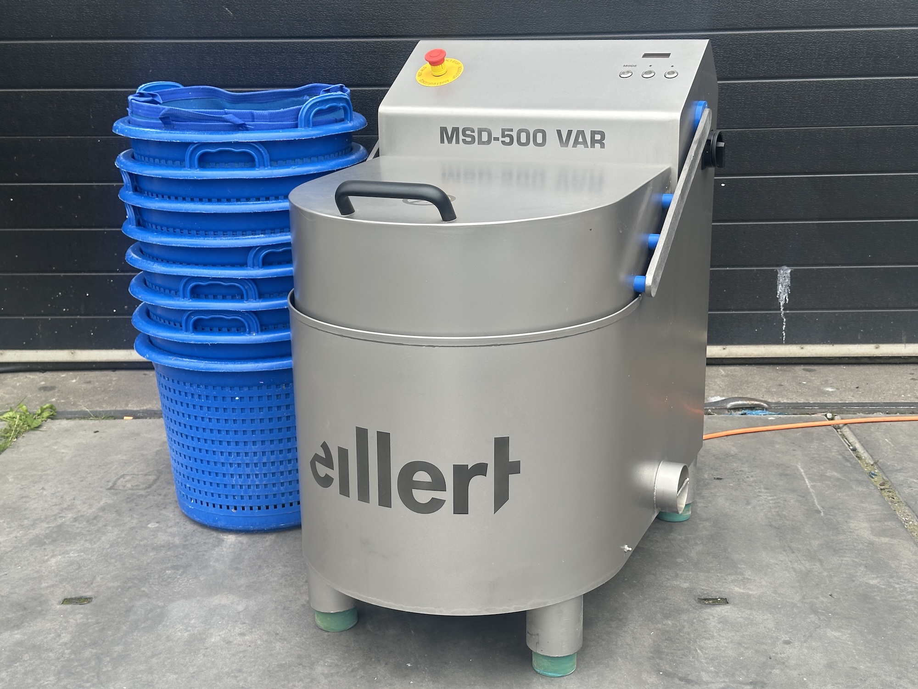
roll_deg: +1.9
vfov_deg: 30.3
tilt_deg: -16.3
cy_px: 344
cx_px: 459
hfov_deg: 39.7
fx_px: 1273
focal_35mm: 48
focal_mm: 6.86
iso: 64
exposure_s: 1/574
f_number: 1.78
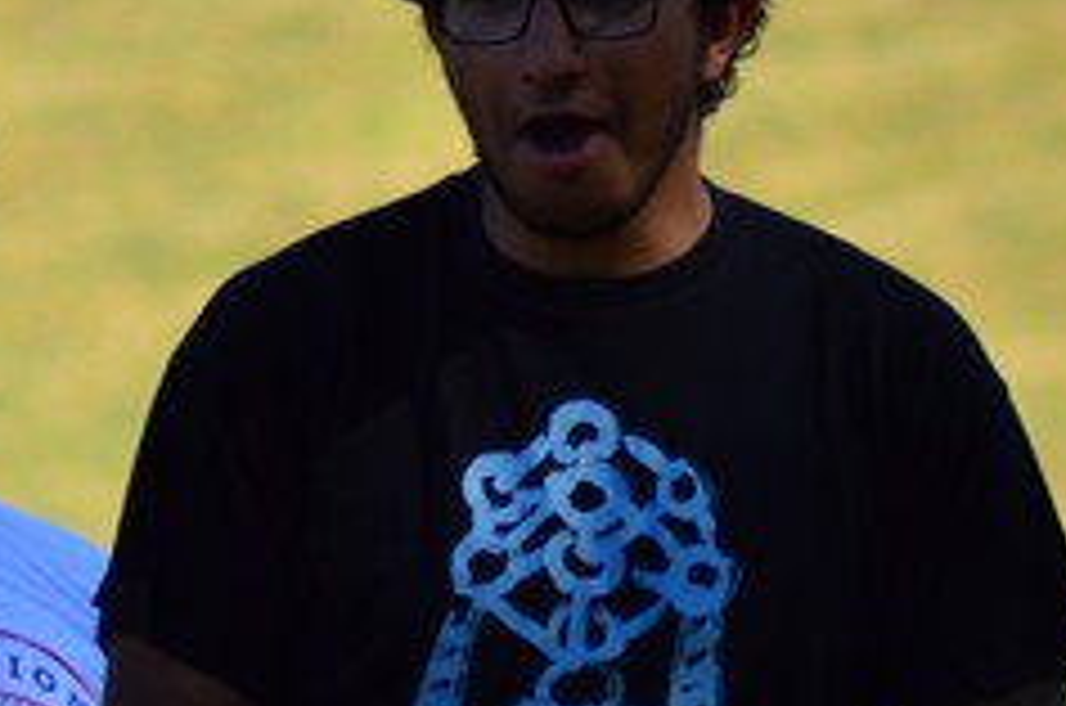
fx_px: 25892
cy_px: 259
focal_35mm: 876
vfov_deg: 1.6
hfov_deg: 2.4
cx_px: 481
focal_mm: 135
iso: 200
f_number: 4.2
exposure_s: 1/1250
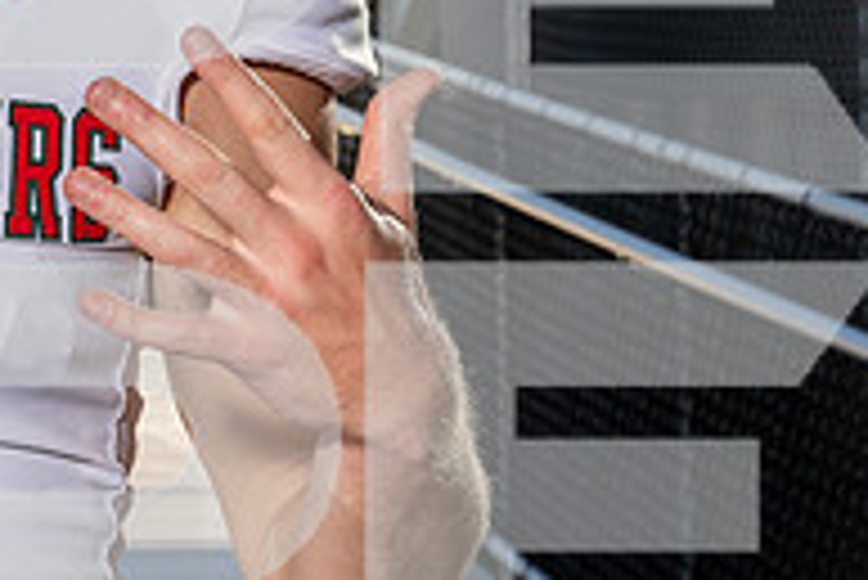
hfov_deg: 11.3
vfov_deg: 7.7
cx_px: -247
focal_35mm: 177
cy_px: -43
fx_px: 4271
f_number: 10
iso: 160
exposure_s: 1/250
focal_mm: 59
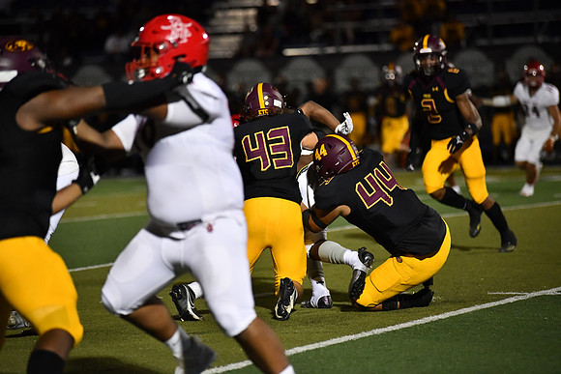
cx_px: 280
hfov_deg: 10.3
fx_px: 3117
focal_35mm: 200
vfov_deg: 6.9
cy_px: 187
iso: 6400
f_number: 2.8
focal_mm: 200
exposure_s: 1/3200
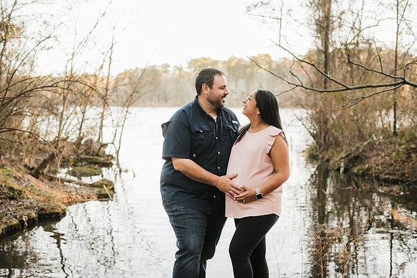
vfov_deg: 27.0
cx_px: 208
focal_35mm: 50
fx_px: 579
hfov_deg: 39.6
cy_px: 139
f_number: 2.8
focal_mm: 50
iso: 640
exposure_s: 1/400
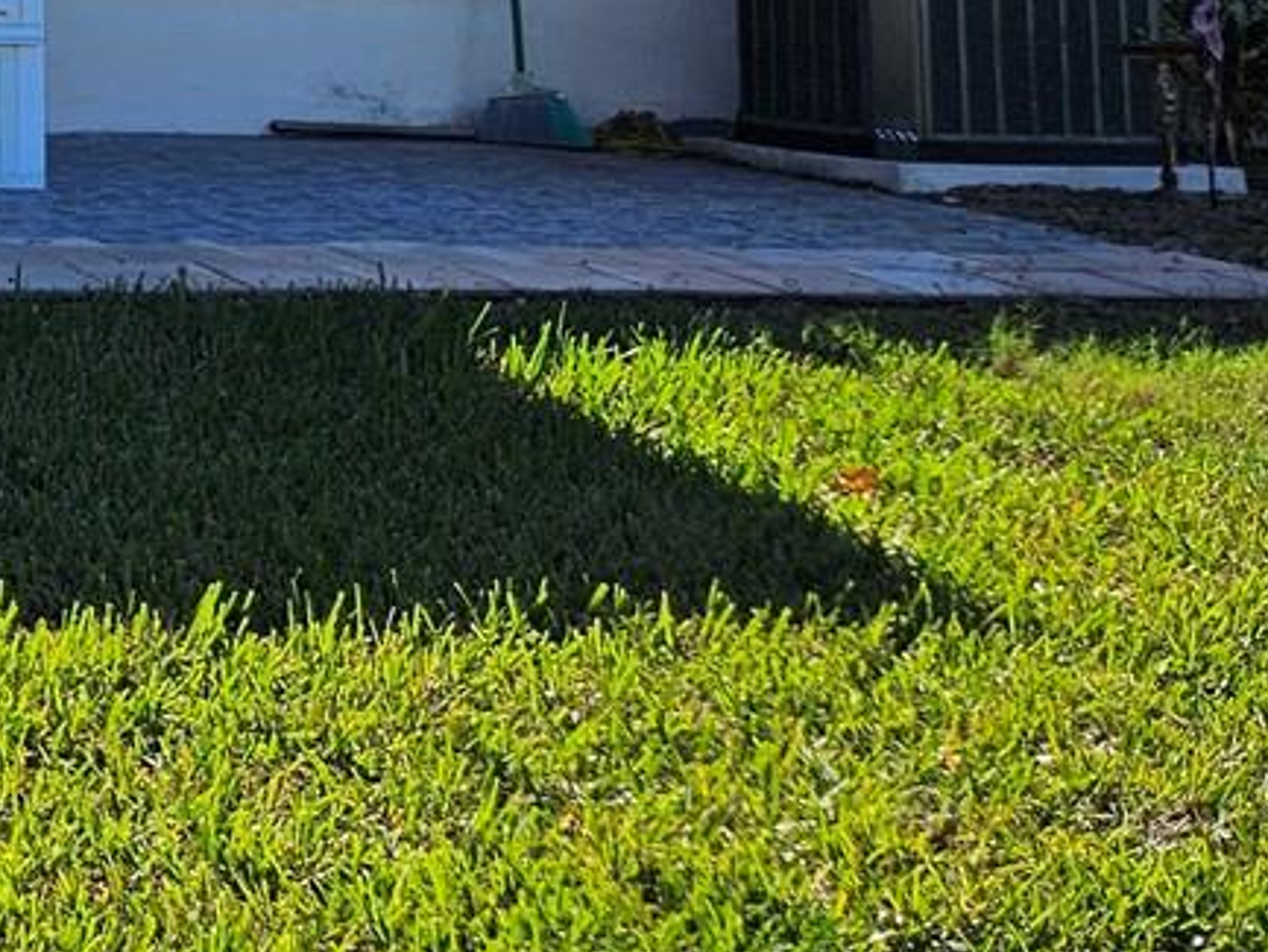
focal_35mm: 85
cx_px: -908
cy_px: -308
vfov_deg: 16.4
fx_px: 3114
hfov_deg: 18.7
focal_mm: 5.4
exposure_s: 1/1347
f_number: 1.8
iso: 25
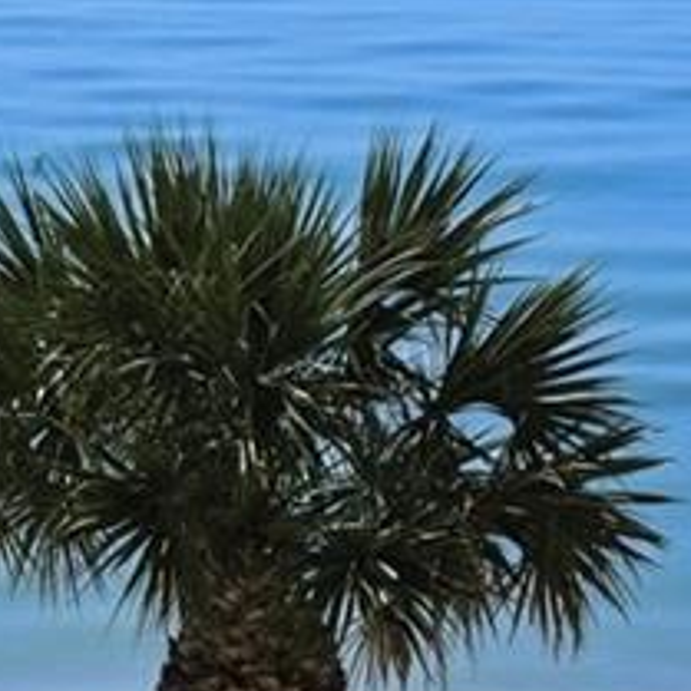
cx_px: -235
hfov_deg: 7.6
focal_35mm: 228
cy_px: -307
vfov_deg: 7.6
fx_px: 5149
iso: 800
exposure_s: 1/8000
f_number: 8
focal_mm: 35
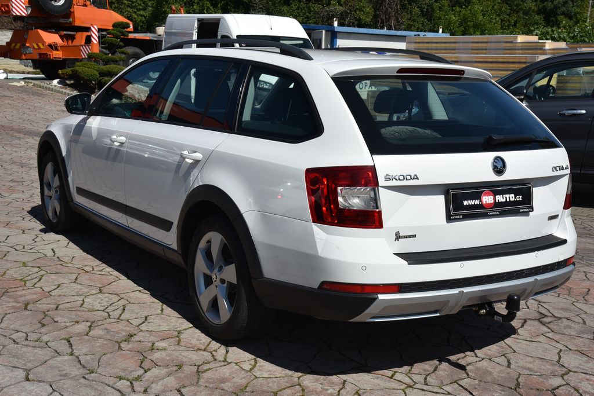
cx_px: 297
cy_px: 198
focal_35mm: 46
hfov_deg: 42.7
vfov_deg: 29.3
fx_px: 759
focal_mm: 46
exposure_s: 1/640
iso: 500
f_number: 13
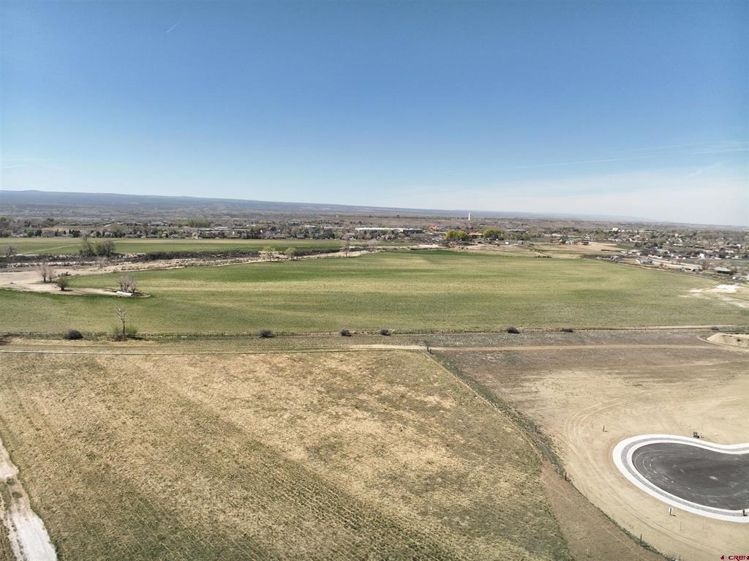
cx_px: 374
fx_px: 519
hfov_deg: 71.6
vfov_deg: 56.8
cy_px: 280
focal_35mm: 24
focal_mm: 12.29
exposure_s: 1/240
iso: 100
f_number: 2.8
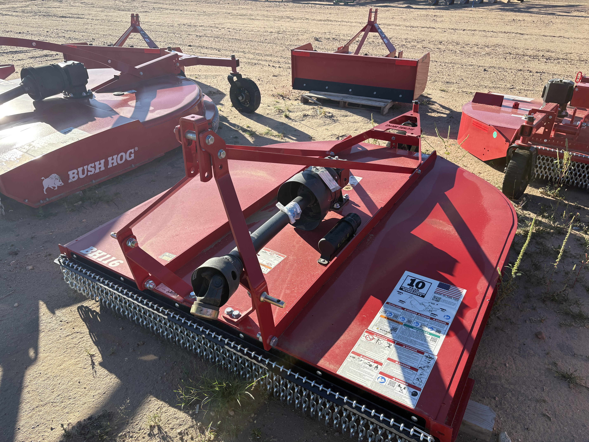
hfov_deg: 67.3
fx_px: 442
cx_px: 294
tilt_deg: -27.2
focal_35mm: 26
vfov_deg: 53.1
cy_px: 221
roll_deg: -0.7
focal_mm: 5.96
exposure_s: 1/1337
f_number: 1.6
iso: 50
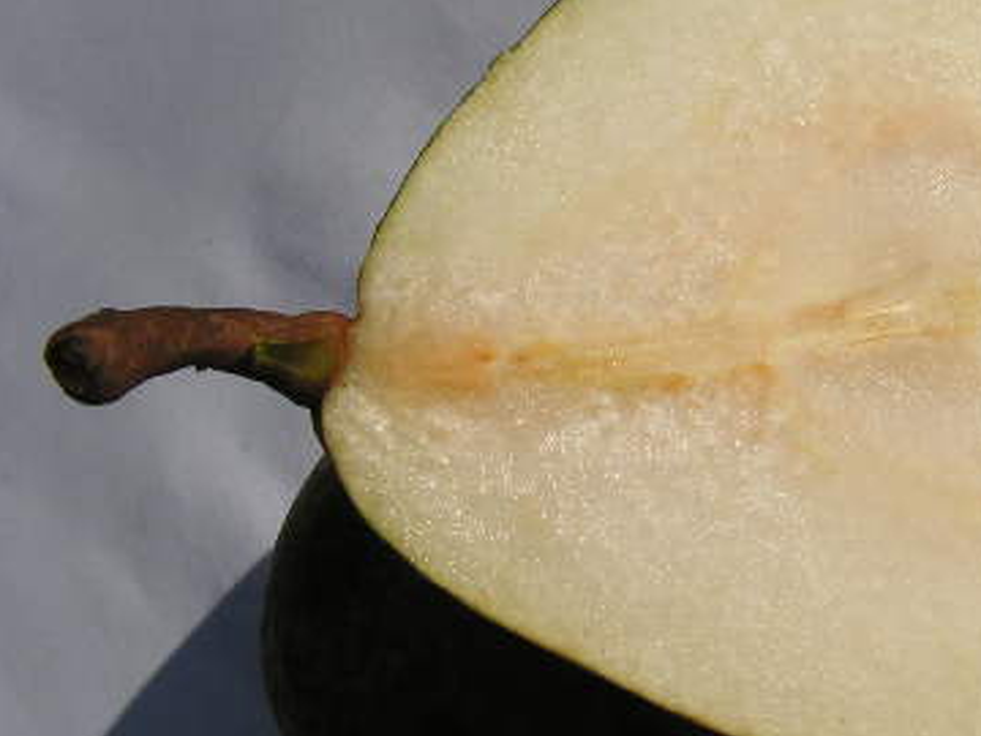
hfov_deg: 29.5
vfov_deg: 22.9
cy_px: 365
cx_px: 801
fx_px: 1814
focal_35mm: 64
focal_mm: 6
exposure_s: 1/800
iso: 64
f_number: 8
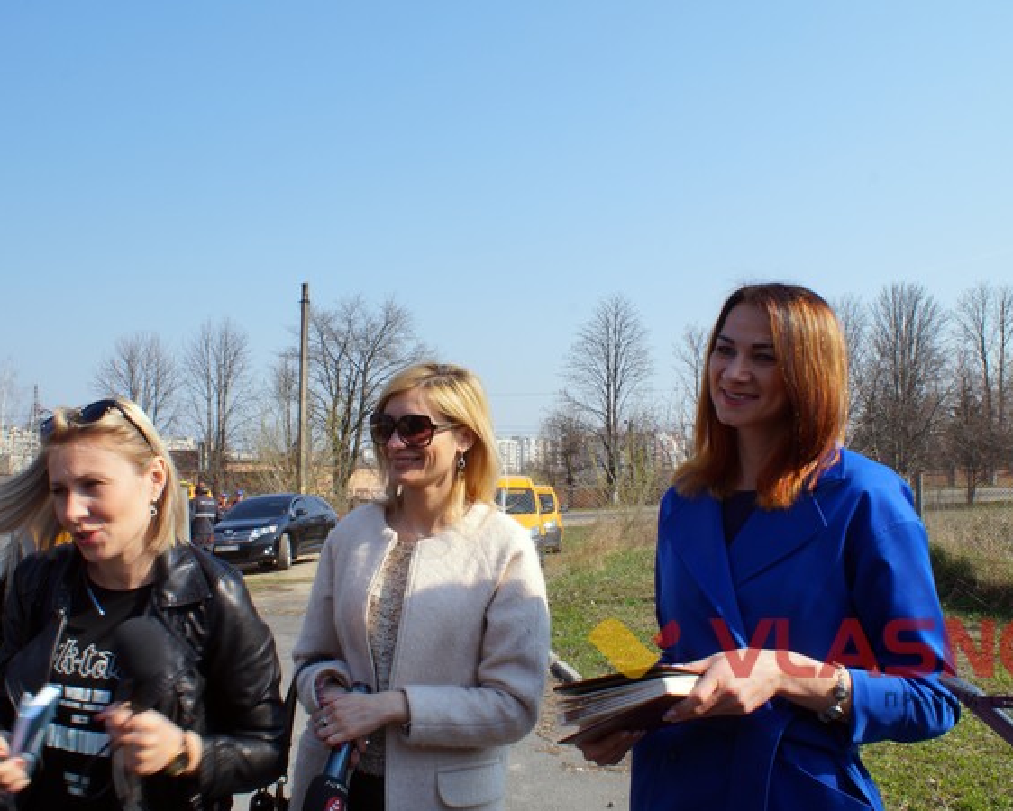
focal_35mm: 35
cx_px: 478
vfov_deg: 42.2
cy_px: 405
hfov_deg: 51.5
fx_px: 1050
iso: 100
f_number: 18
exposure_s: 1/50
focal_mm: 20
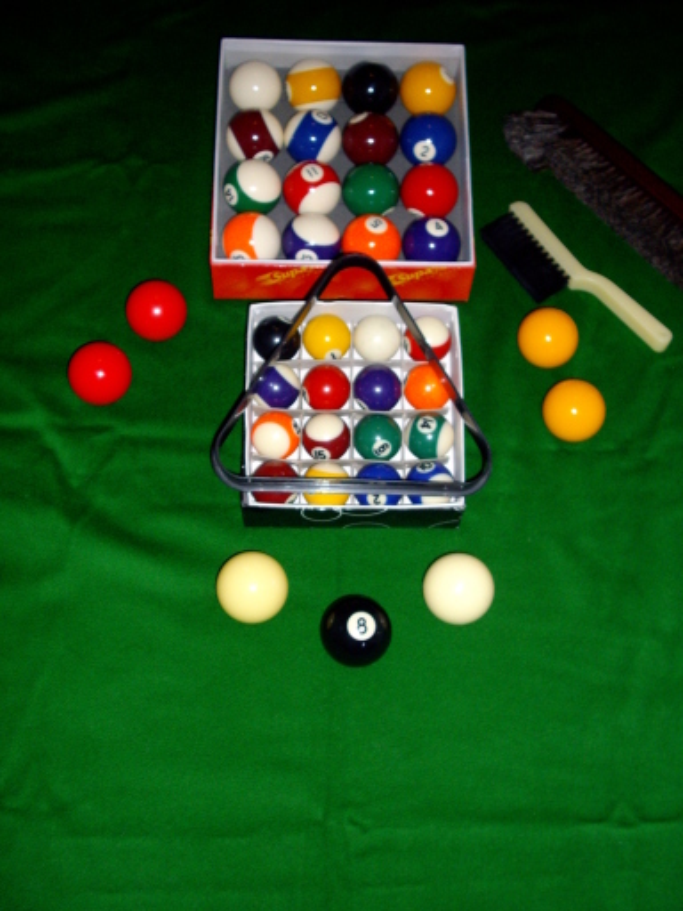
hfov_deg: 38.7
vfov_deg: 50.1
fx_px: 973
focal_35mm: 37
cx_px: 342
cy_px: 456
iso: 160
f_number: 2.8
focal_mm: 6.2
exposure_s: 1/50
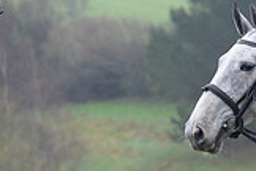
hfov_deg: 4.8
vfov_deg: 3.2
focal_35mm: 429
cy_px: 217
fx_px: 3050
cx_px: 431
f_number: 3.5
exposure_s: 1/800
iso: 1600
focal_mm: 120
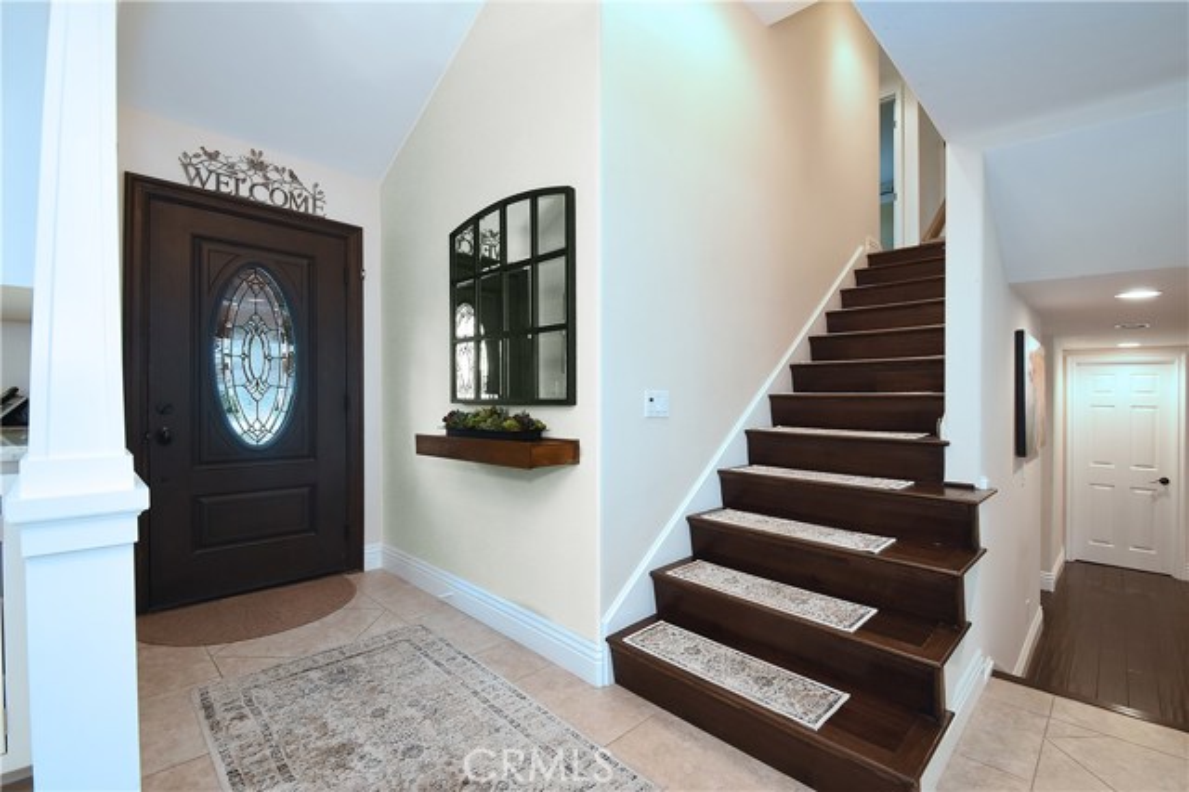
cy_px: 396
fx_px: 495
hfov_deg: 100.4
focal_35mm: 15
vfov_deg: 77.3
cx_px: 594
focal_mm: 10
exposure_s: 1/8
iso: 640
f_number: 8
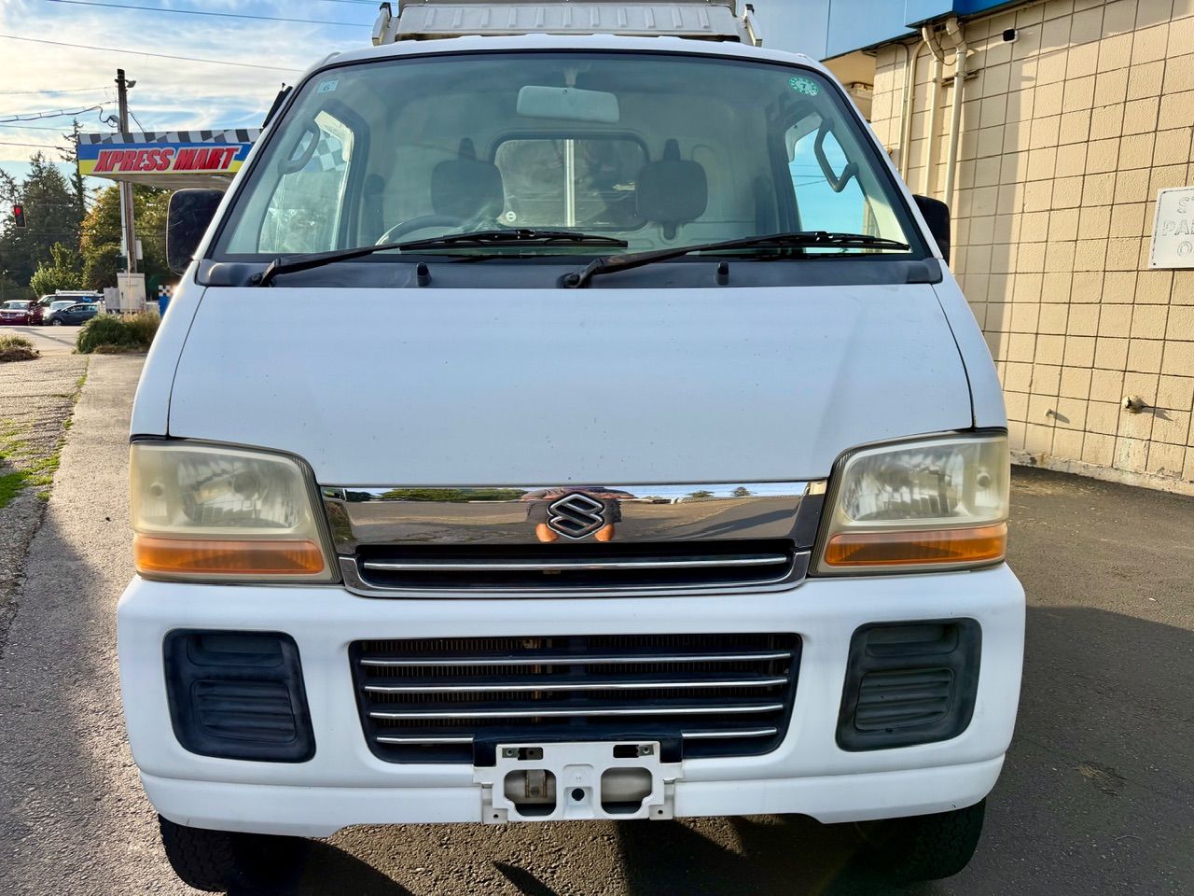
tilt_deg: -10.4
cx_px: 597
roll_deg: -1.1
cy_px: 448
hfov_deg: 71.6
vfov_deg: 56.8
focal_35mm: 24
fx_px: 828
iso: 100
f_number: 1.78
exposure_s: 1/2907
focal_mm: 6.76
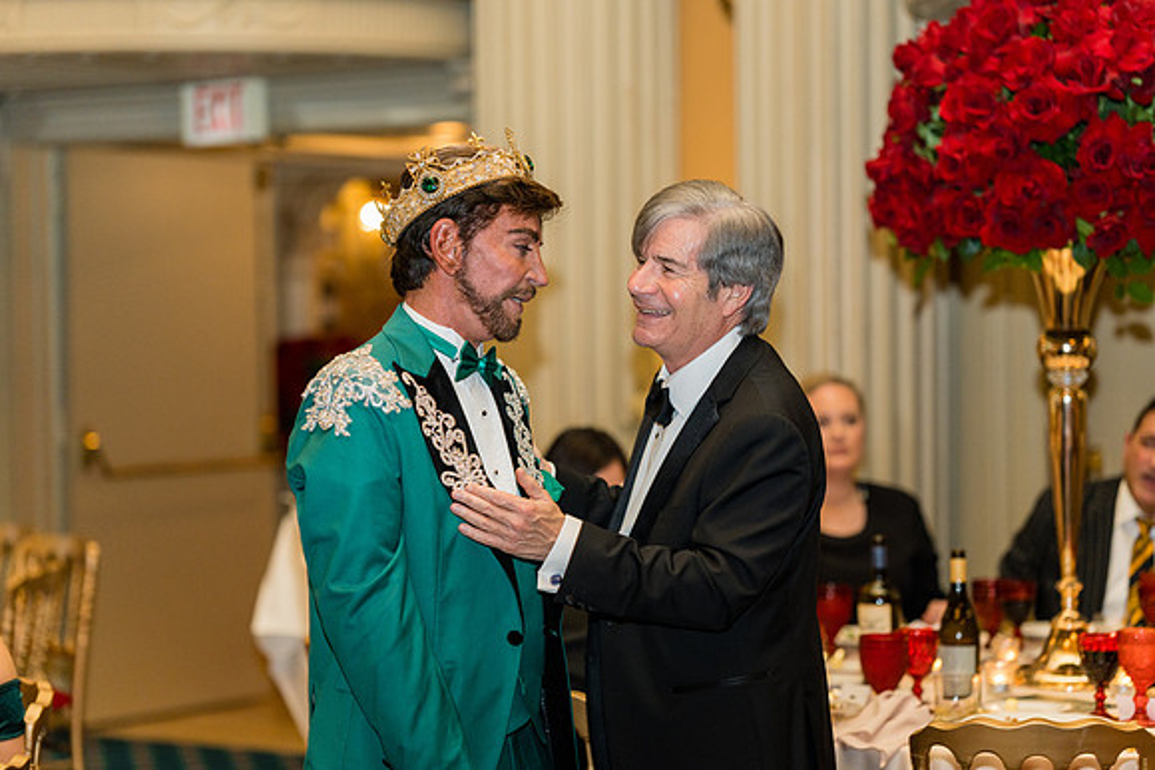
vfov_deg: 16.1
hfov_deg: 23.9
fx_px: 2728
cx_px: 578
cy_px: 385
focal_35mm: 85
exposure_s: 1/200
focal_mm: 85
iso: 1000
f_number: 2
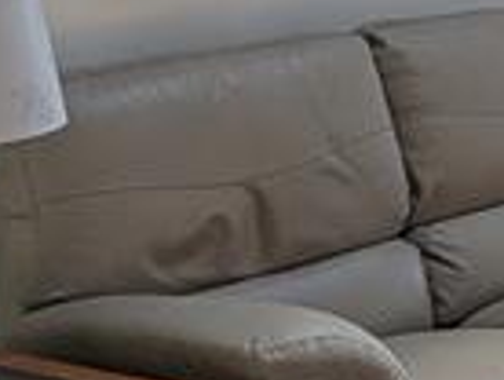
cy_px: -512
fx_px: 2596
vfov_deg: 7.8
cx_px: 1114
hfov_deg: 10.0
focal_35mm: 178
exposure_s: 1/1610
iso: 17
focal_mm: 6.9
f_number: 1.68
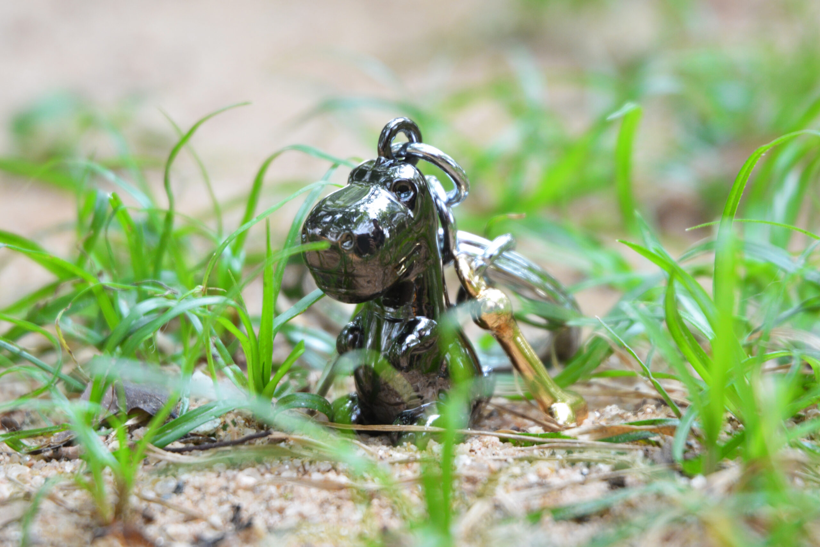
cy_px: 274
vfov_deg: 14.7
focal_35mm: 93
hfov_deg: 21.9
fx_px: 2118
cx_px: 410
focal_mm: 62
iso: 200
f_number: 4.5
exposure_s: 1/500
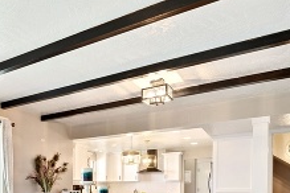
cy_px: 194
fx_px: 282
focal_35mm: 35
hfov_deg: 45.1
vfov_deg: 34.4
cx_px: -7
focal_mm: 12
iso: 100
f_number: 8
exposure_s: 1
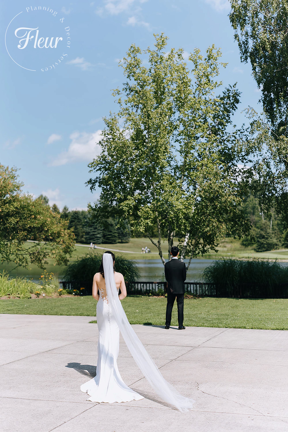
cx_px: 144
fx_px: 600
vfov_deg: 39.6
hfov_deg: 27.0
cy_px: 216
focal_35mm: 50
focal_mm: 50
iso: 100
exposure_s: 1/5000
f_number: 2
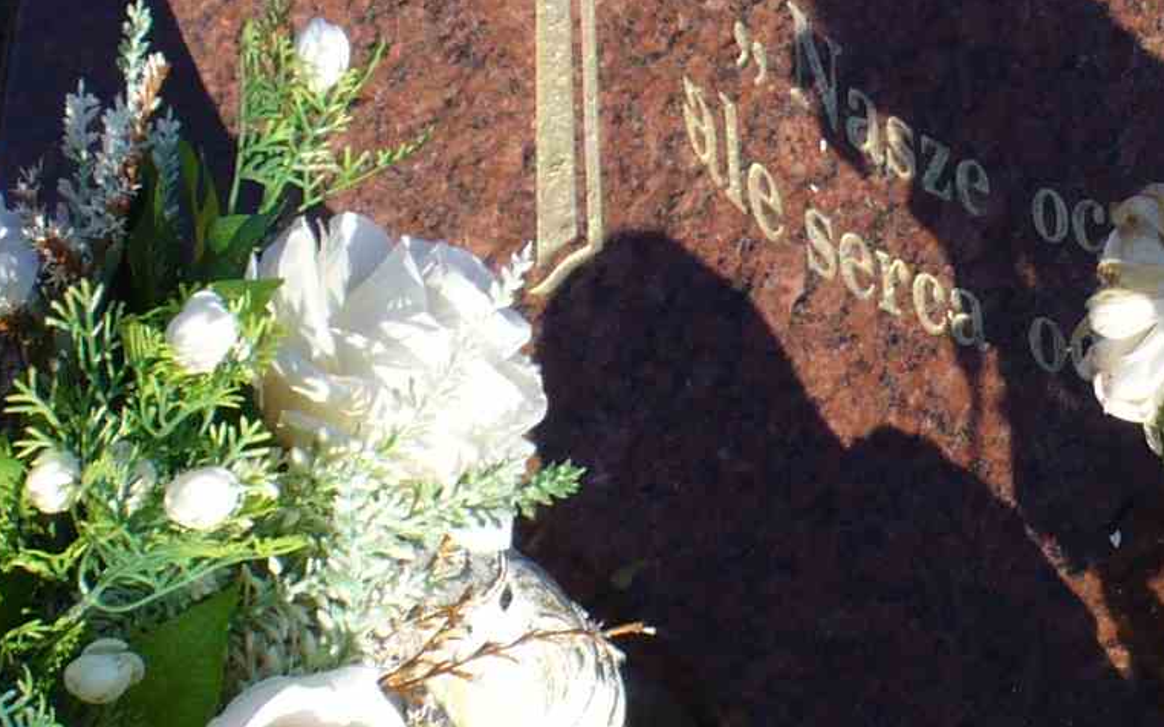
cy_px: 288
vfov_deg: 9.9
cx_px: 1158
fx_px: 4186
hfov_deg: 15.5
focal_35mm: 132
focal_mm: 6.1
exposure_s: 1/160
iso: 80
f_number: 5.6
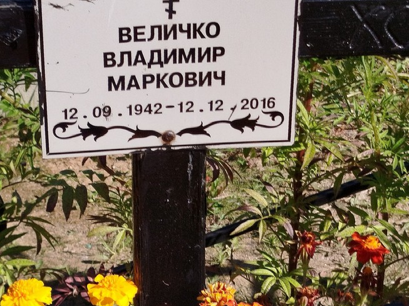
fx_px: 449
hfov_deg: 48.8
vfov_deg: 37.5
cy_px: 186
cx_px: 240
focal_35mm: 38
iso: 50
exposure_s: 1/775
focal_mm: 5.31
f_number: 1.7
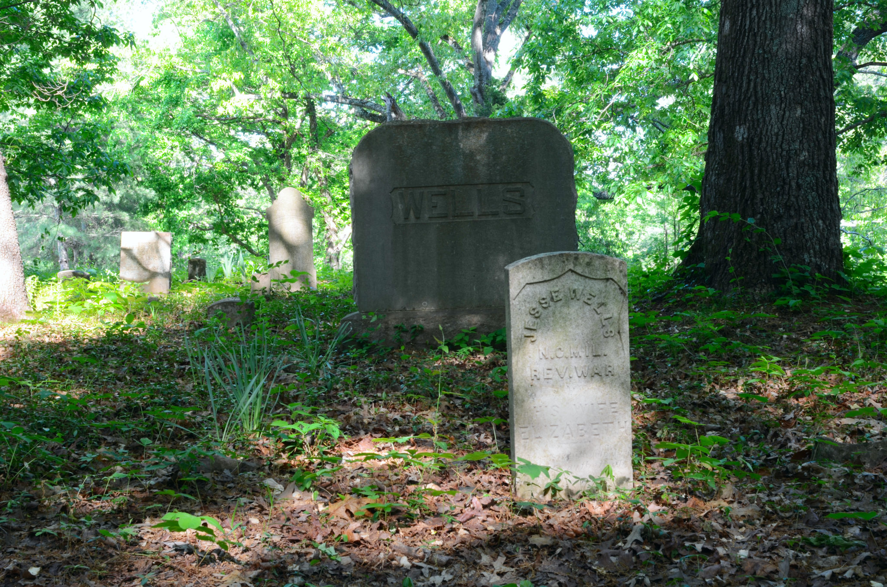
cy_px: 294
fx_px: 1033
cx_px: 444
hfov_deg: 46.5
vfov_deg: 31.7
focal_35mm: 42
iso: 100
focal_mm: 28
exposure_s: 1/3
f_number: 16
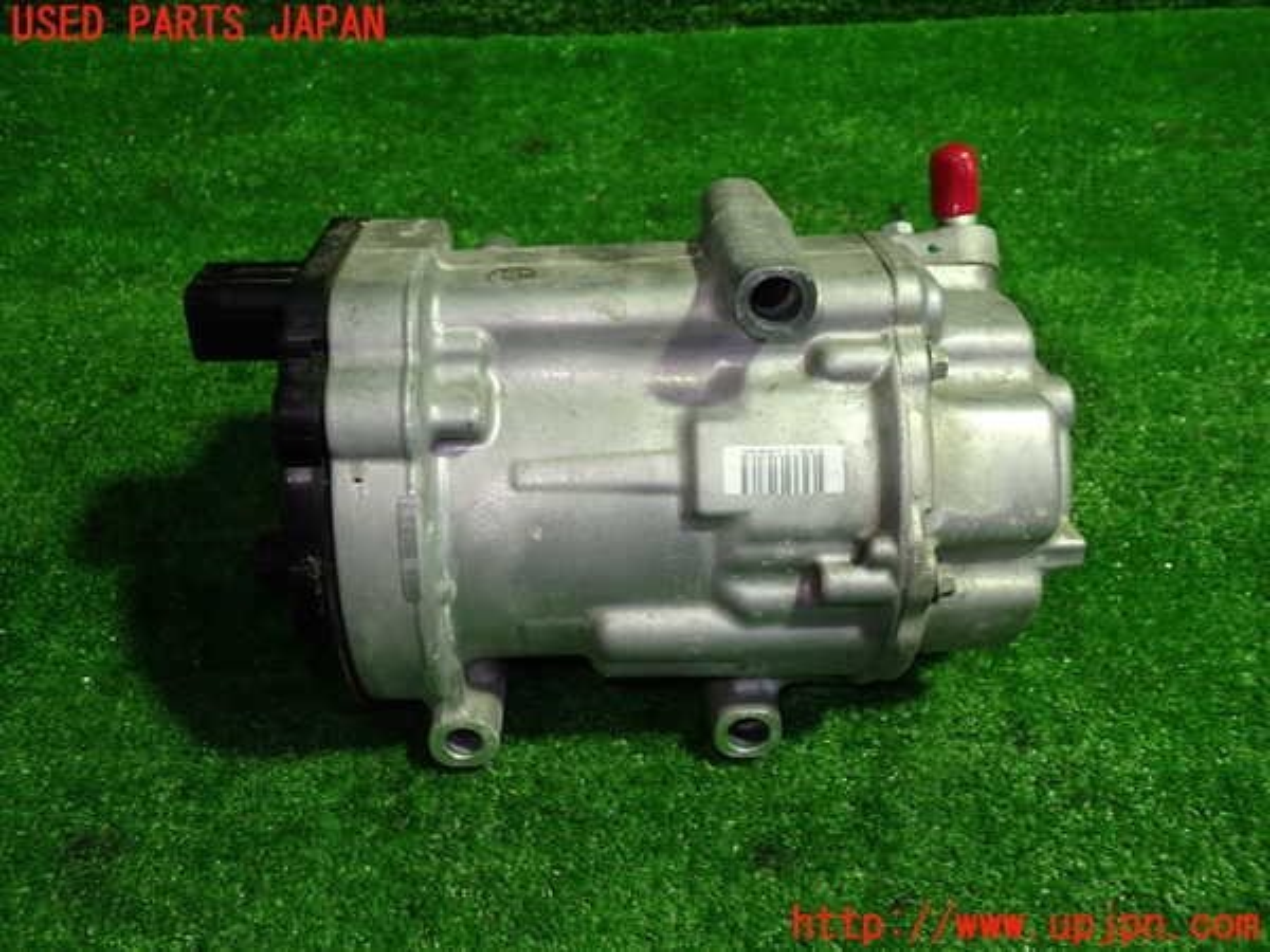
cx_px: 635
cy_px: 476
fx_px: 1101
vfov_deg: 46.8
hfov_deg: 60.0
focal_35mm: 30
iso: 200
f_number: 2.3
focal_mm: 5.4
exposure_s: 1/50
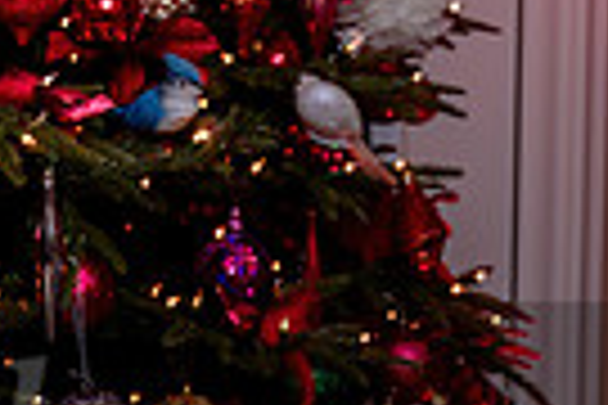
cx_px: -662
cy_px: -187
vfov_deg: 8.3
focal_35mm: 162
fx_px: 2736
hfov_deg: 11.3
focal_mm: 36
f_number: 5
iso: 200
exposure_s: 1/60
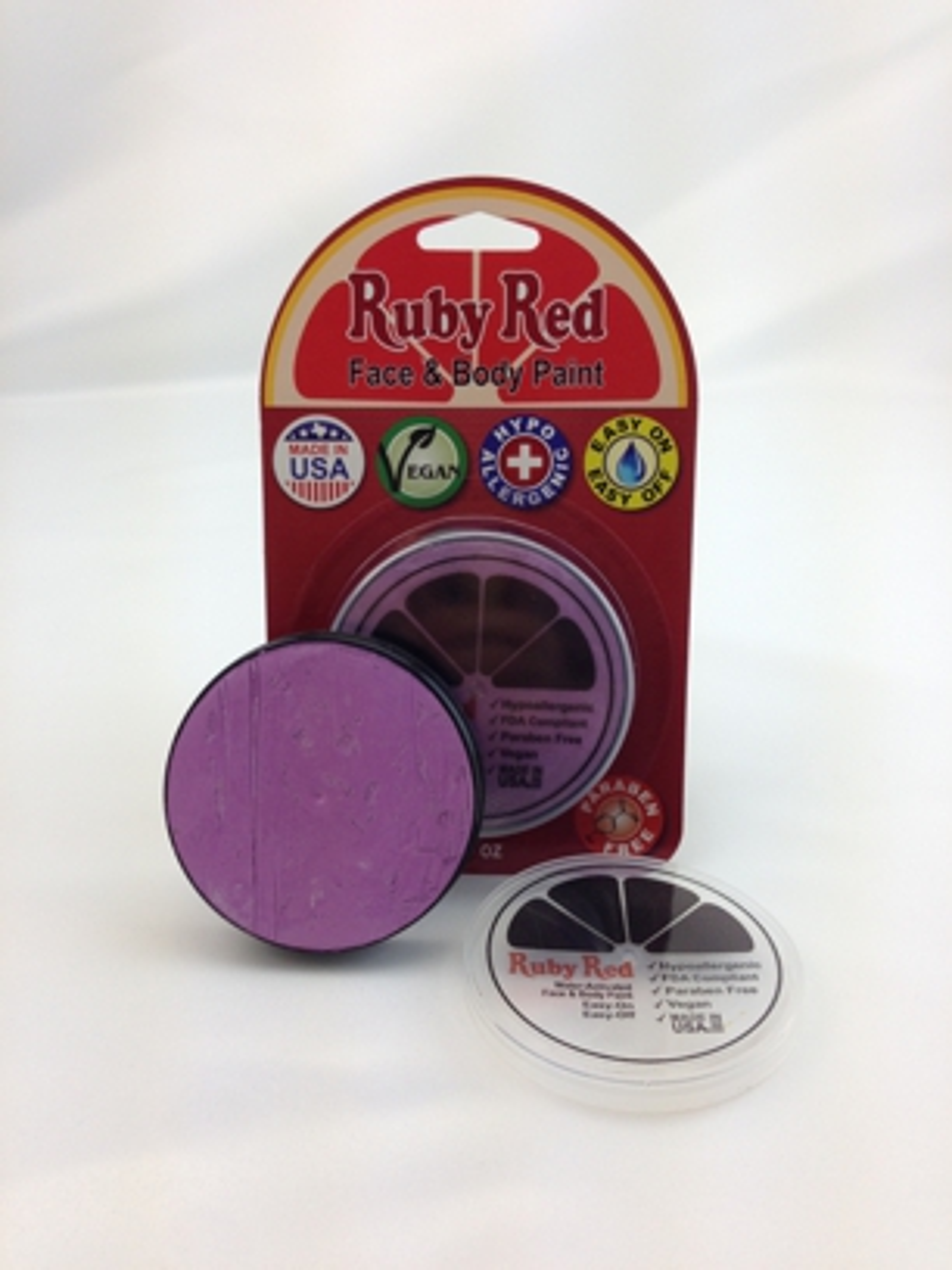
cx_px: 476
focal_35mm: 33
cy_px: 635
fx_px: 1210
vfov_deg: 55.4
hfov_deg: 42.9
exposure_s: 1/176
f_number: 2.4
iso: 50
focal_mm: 4.12
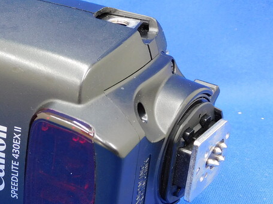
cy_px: 121
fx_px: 733
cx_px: -25
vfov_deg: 15.9
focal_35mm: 93
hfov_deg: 20.2
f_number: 3.8
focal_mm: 6.3
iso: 125
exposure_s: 1/8
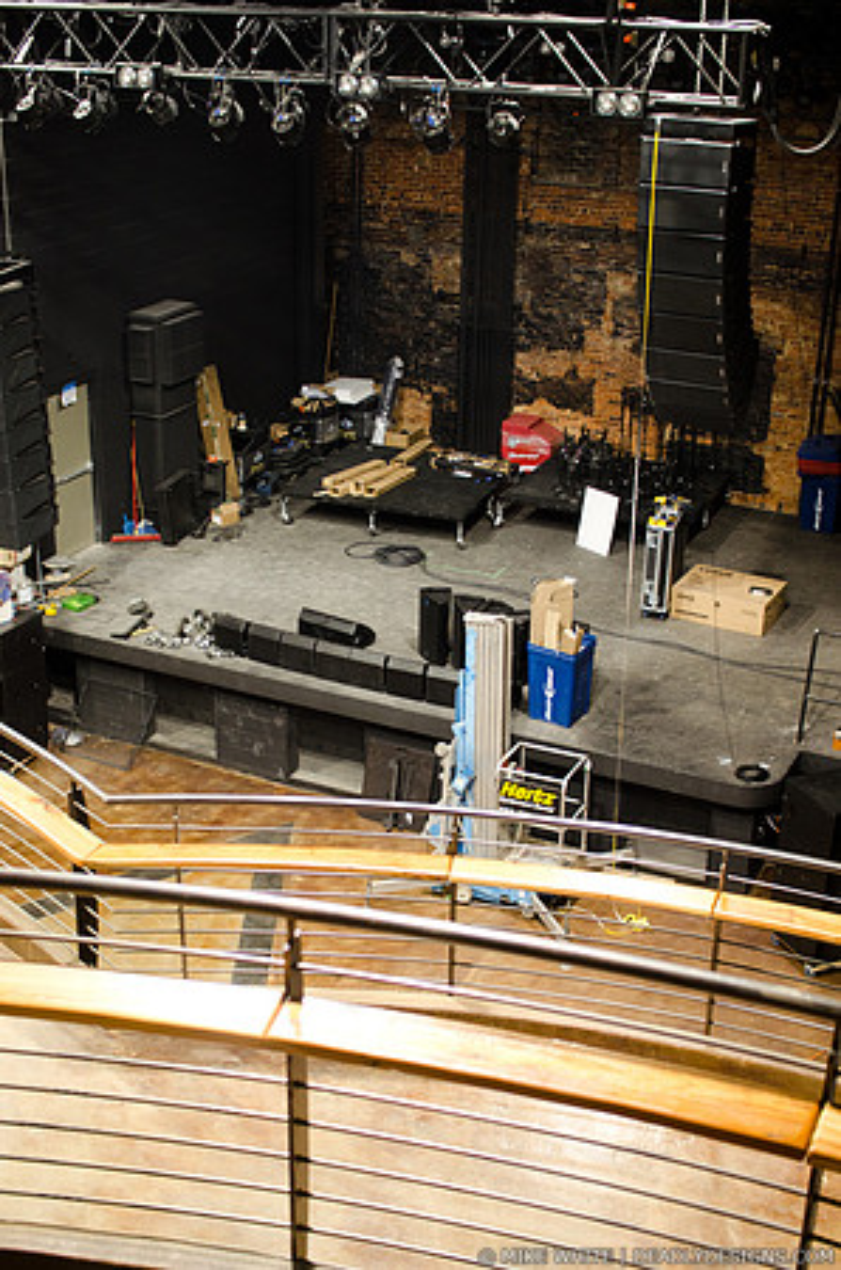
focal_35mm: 45
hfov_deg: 29.7
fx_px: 1584
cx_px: 420
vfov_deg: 43.7
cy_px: 635
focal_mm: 30
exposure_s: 1/60
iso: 1000
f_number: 2.5
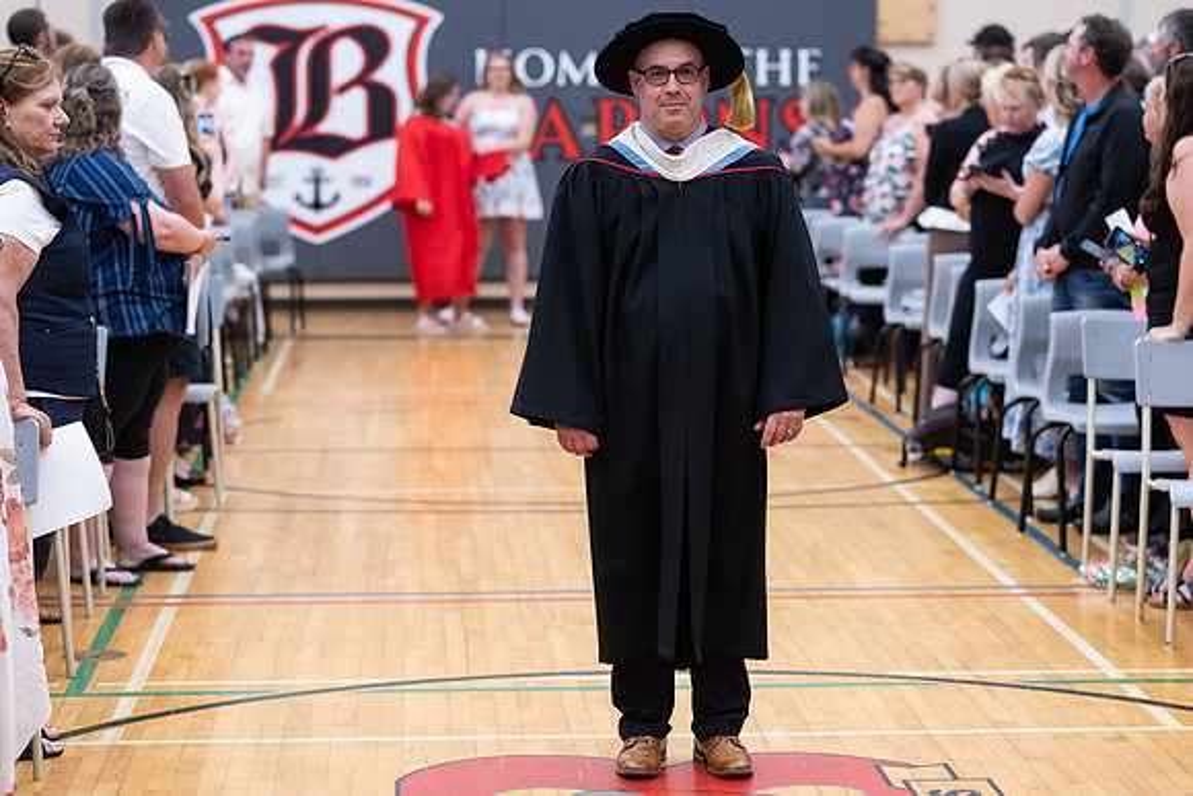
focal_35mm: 100
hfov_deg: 20.4
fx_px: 3310
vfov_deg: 13.7
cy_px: 414
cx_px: 617
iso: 1000
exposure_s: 1/200
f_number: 2.8
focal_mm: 85
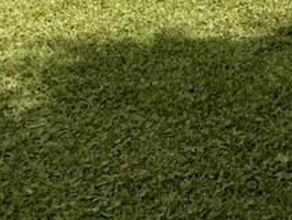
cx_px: 547
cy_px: -171
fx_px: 946
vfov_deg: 12.2
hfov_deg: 15.0
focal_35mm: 112
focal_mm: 6.76
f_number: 1.78
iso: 80
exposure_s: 1/5714
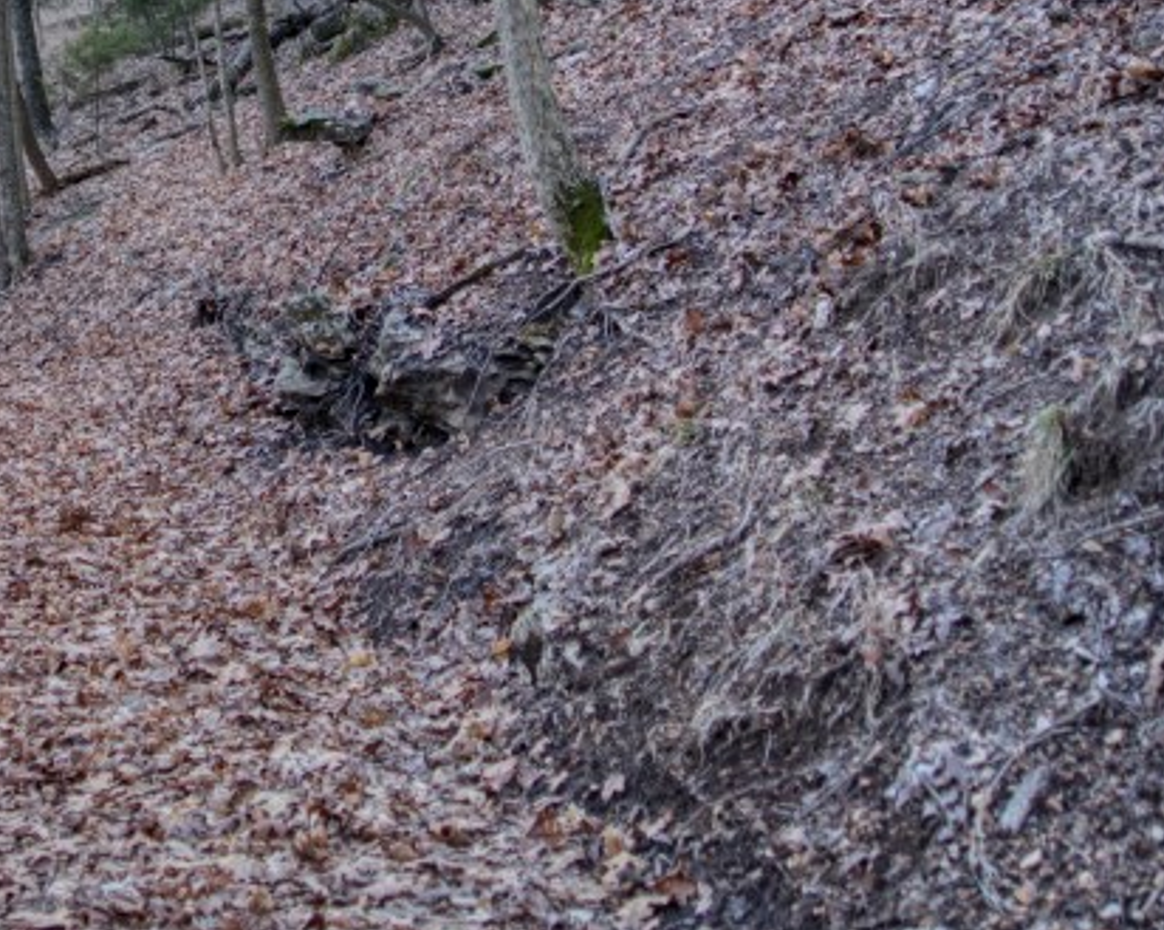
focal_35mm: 56
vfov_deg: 26.0
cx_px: 34
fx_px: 1928
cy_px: 54
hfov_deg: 31.4
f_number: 3.5
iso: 500
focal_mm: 24
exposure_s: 1/60
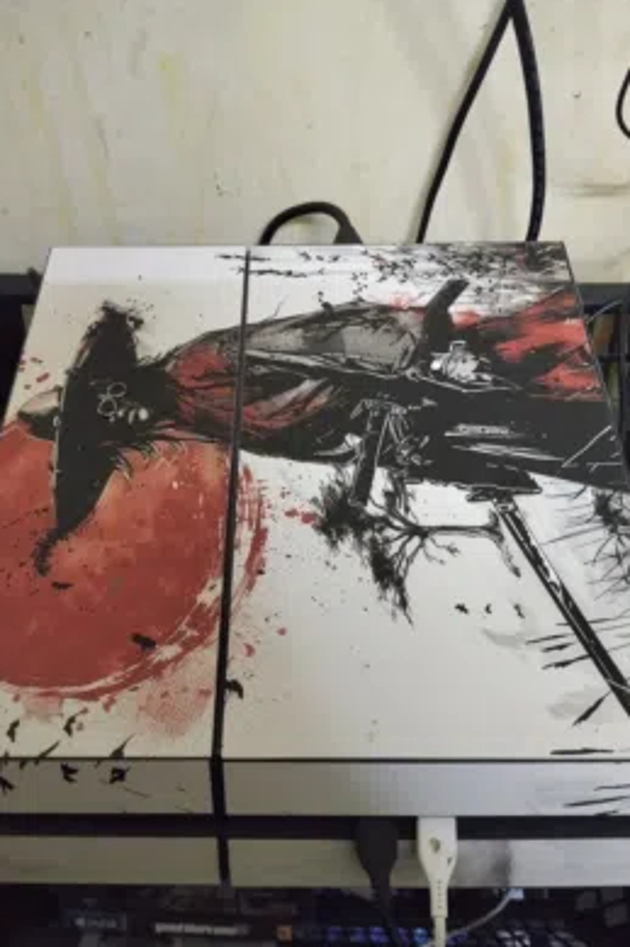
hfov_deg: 42.3
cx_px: 287
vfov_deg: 60.3
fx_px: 814
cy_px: 480
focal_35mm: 31
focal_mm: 4.22
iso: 1600
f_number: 1.8
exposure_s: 1/20
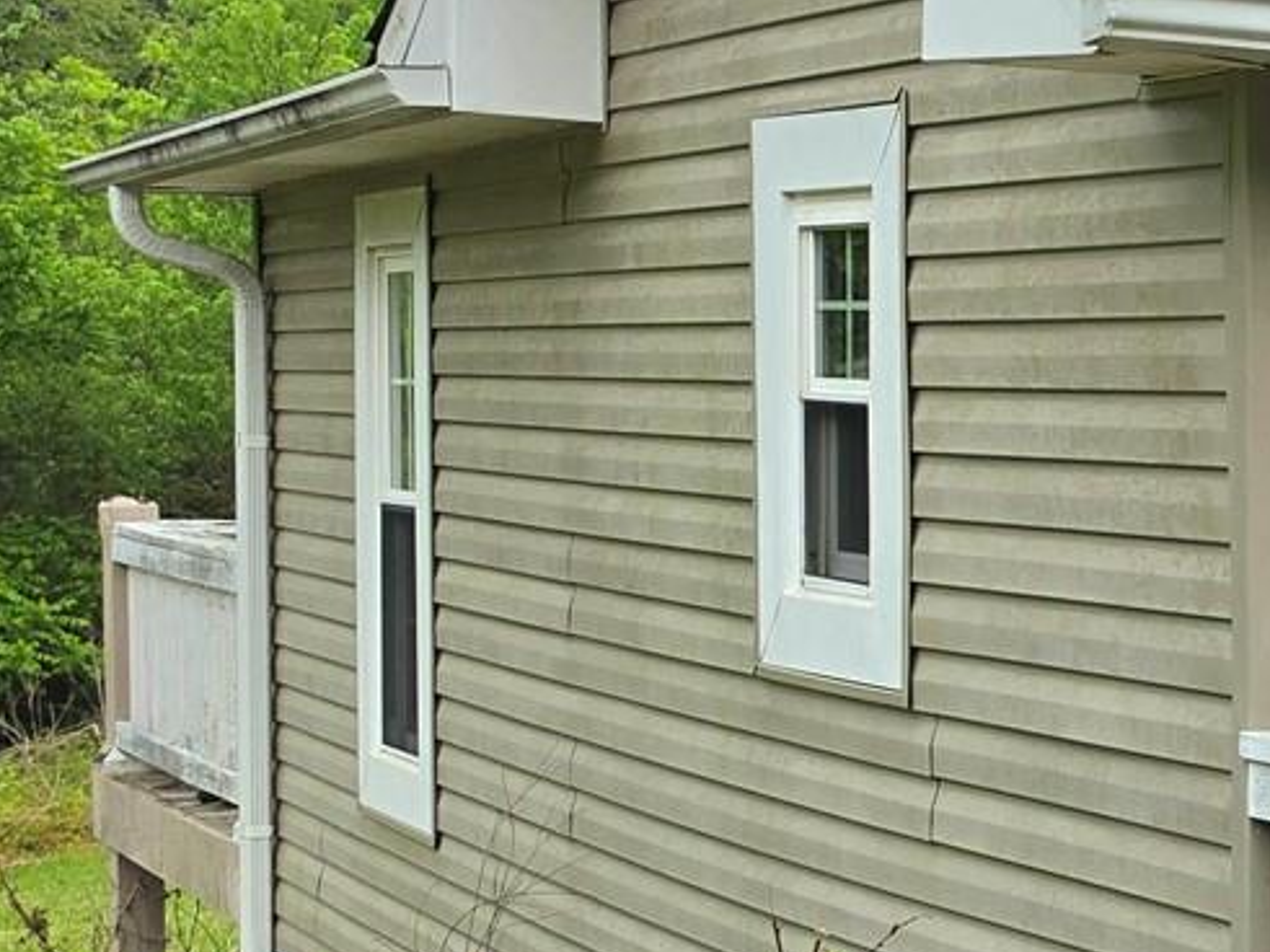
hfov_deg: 16.0
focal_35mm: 96
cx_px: 2522
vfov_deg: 15.4
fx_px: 3521
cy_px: 577
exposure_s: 1/2500
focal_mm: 6.5
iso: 64
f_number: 1.4
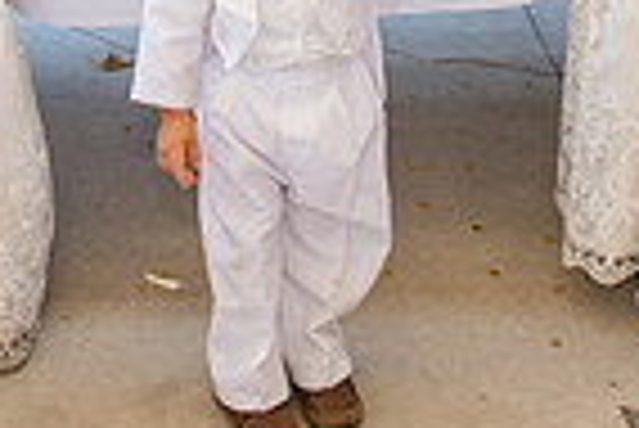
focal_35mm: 98
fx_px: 1741
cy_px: -259
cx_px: 279
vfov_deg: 13.1
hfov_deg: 20.8
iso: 200
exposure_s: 1/80
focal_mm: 24
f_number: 4
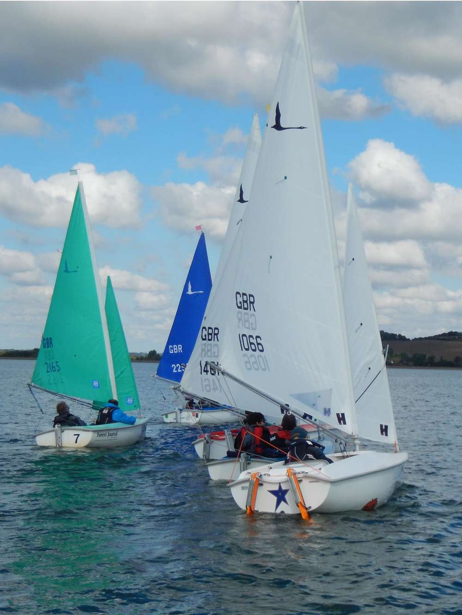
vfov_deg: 33.2
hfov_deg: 25.2
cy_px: 308
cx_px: 231
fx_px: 1032
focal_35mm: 58
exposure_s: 1/1250
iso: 125
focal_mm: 10.4
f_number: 4.6
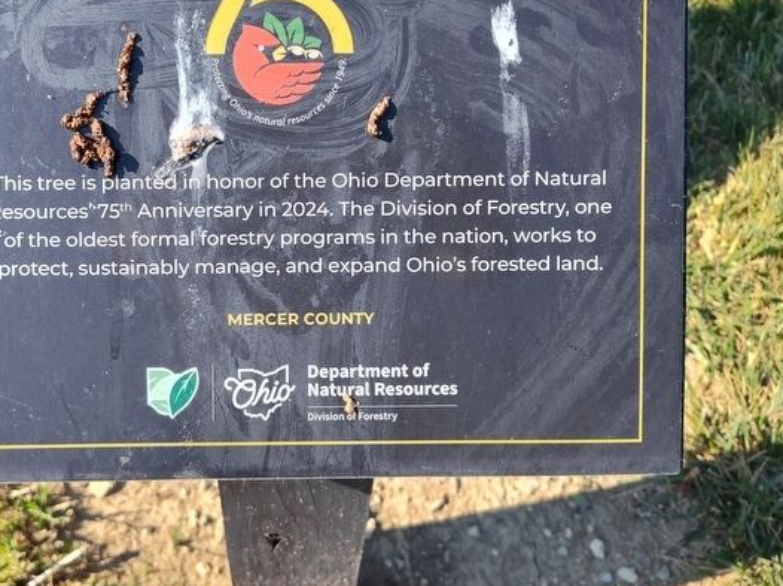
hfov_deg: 51.9
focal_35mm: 35
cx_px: 280
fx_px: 791
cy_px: 189
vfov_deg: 40.1
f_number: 1.8
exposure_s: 1/710
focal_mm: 5.56
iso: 100
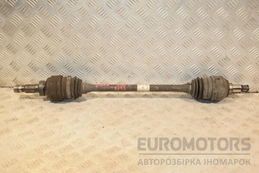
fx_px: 324
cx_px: 130
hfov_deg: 43.6
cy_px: 86
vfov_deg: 29.9
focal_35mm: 45
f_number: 6.3
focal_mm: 30
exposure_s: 1/200
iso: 800
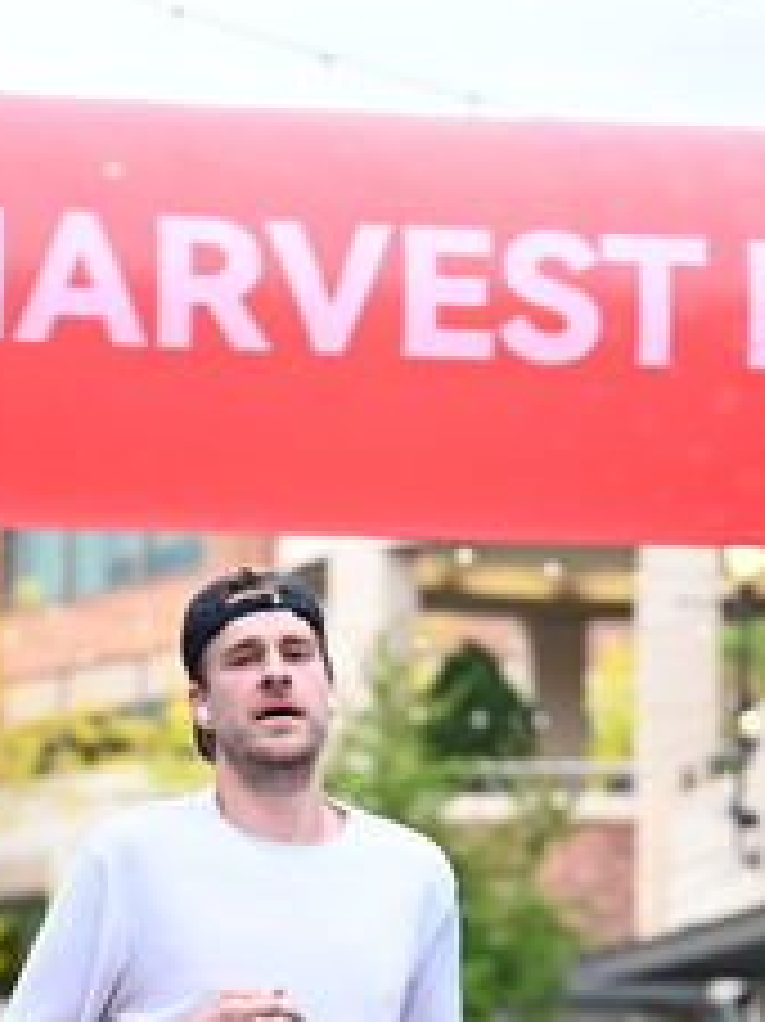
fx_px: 4808
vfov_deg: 12.0
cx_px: 470
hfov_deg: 9.1
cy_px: 1004
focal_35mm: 163
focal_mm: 70
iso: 1000
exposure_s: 1/1600
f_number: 2.8
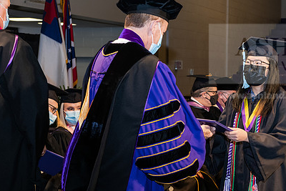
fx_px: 715
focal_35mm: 90
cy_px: 111
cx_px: 187
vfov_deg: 15.2
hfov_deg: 22.5
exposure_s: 1/200
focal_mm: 62
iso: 1600
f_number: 6.3
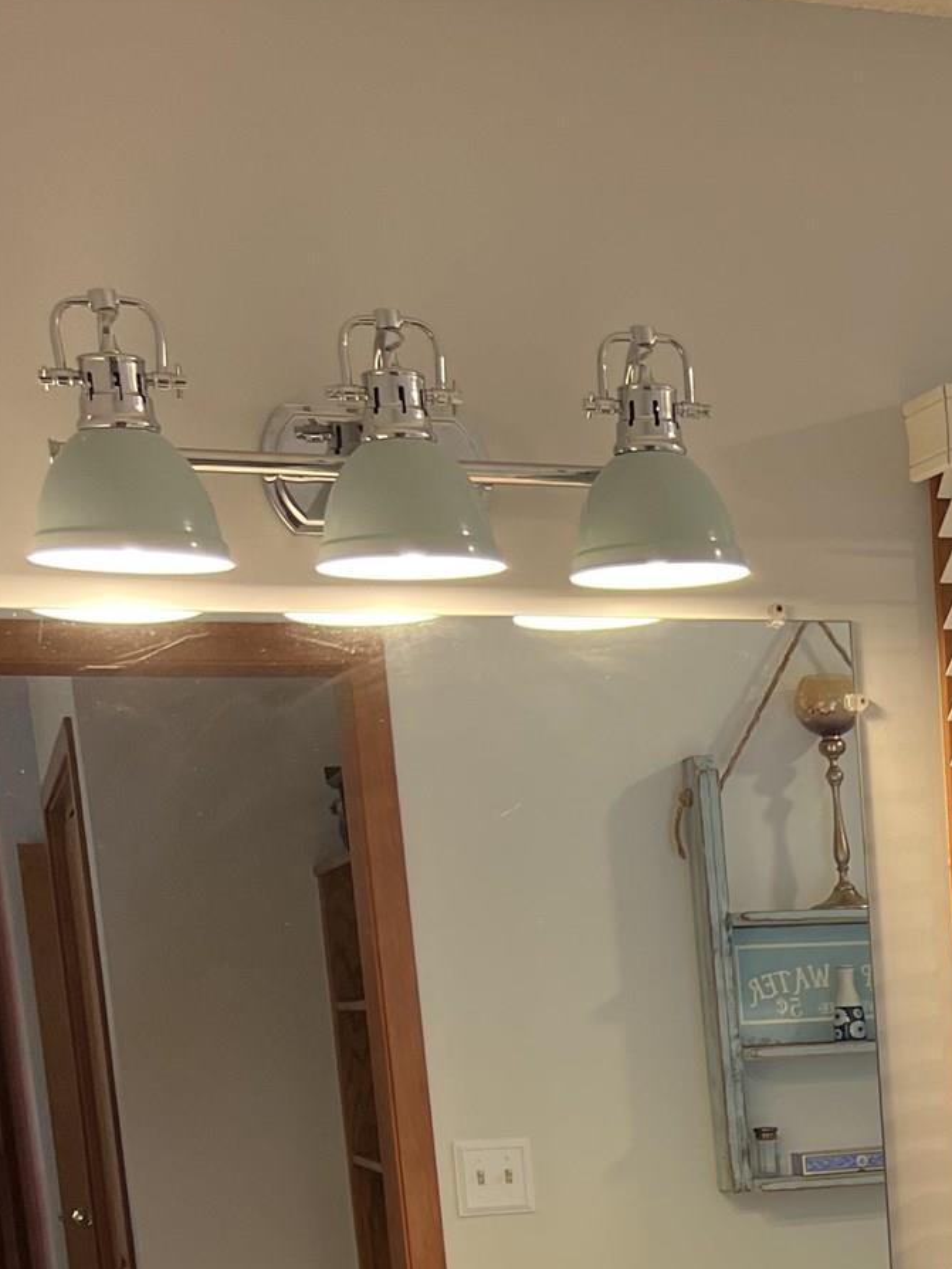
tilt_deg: -10.9
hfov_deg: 20.8
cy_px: 1434
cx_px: 1057
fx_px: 2456
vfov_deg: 26.4
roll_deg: +2.0
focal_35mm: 67
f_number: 1.5
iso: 64
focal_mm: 5.7
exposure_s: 1/60
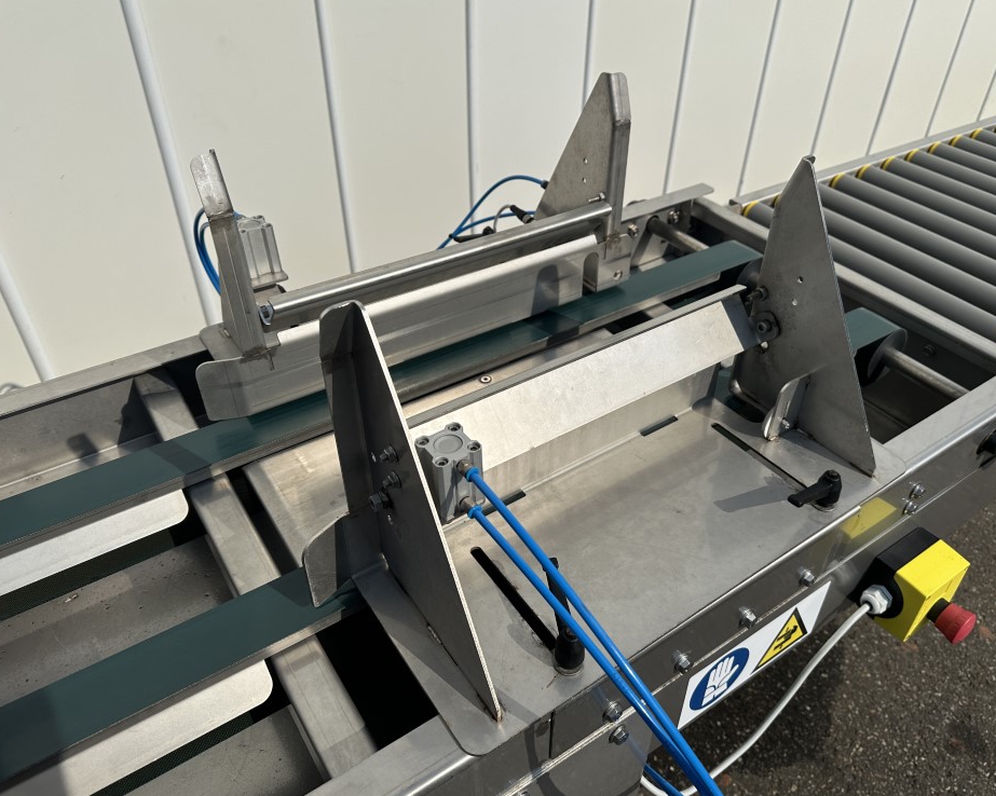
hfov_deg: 65.9
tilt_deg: -38.3
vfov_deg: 54.9
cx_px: 541
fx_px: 766
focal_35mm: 26
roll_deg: -3.2
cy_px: 388
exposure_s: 1/10753
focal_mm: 6.86
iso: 80
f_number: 1.78
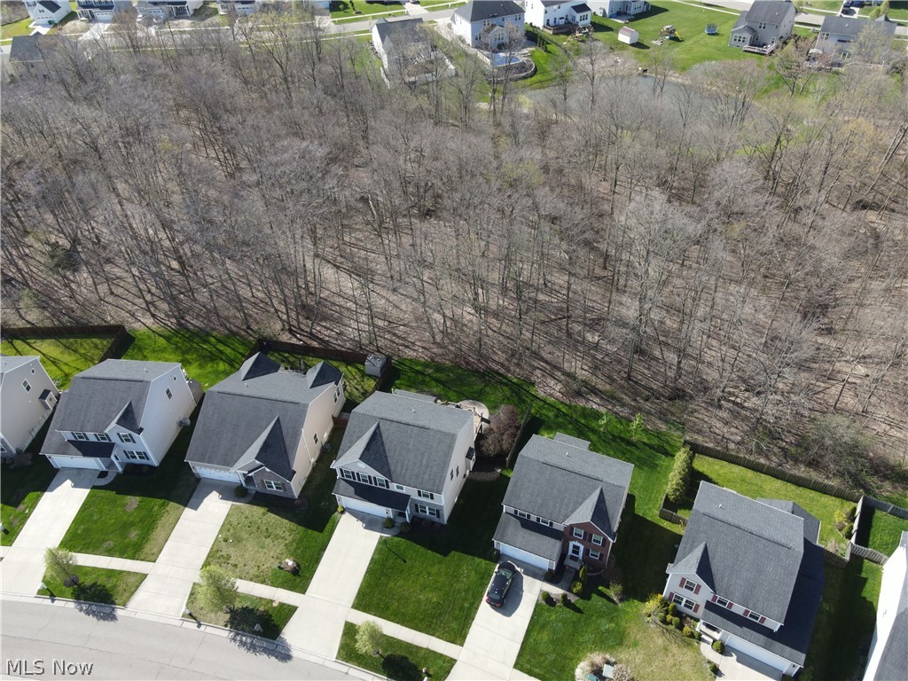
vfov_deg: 56.8
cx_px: 454
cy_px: 340
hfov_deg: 71.6
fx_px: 630
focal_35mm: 24
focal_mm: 4.5
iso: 100
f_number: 2.8
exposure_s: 1/250
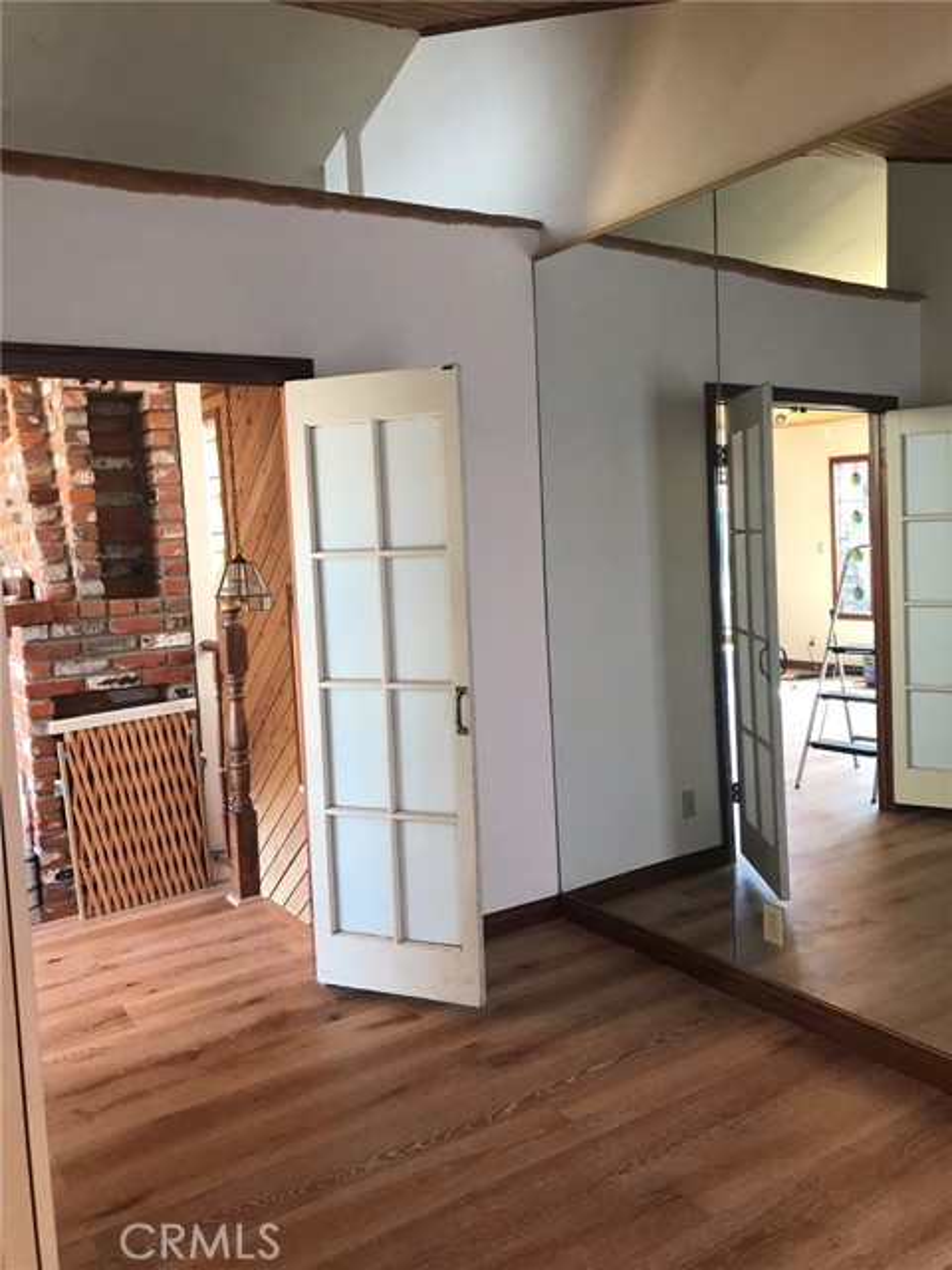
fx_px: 1027
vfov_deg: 63.4
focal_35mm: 28
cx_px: 476
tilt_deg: -3.8
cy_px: 635
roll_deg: +0.9
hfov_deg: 49.7
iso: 32
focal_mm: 3.99
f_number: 1.8
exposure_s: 1/30
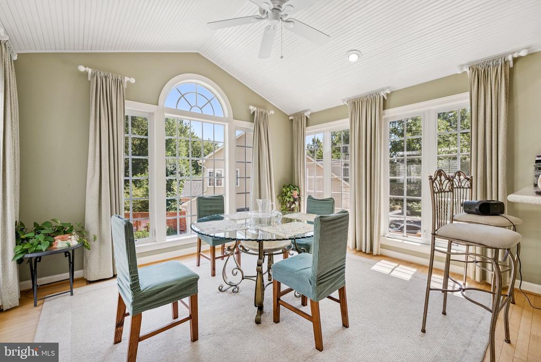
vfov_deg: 77.4
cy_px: 181
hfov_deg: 100.4
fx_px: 226
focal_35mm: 15
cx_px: 270
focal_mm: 15
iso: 640
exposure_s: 1/100
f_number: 7.1
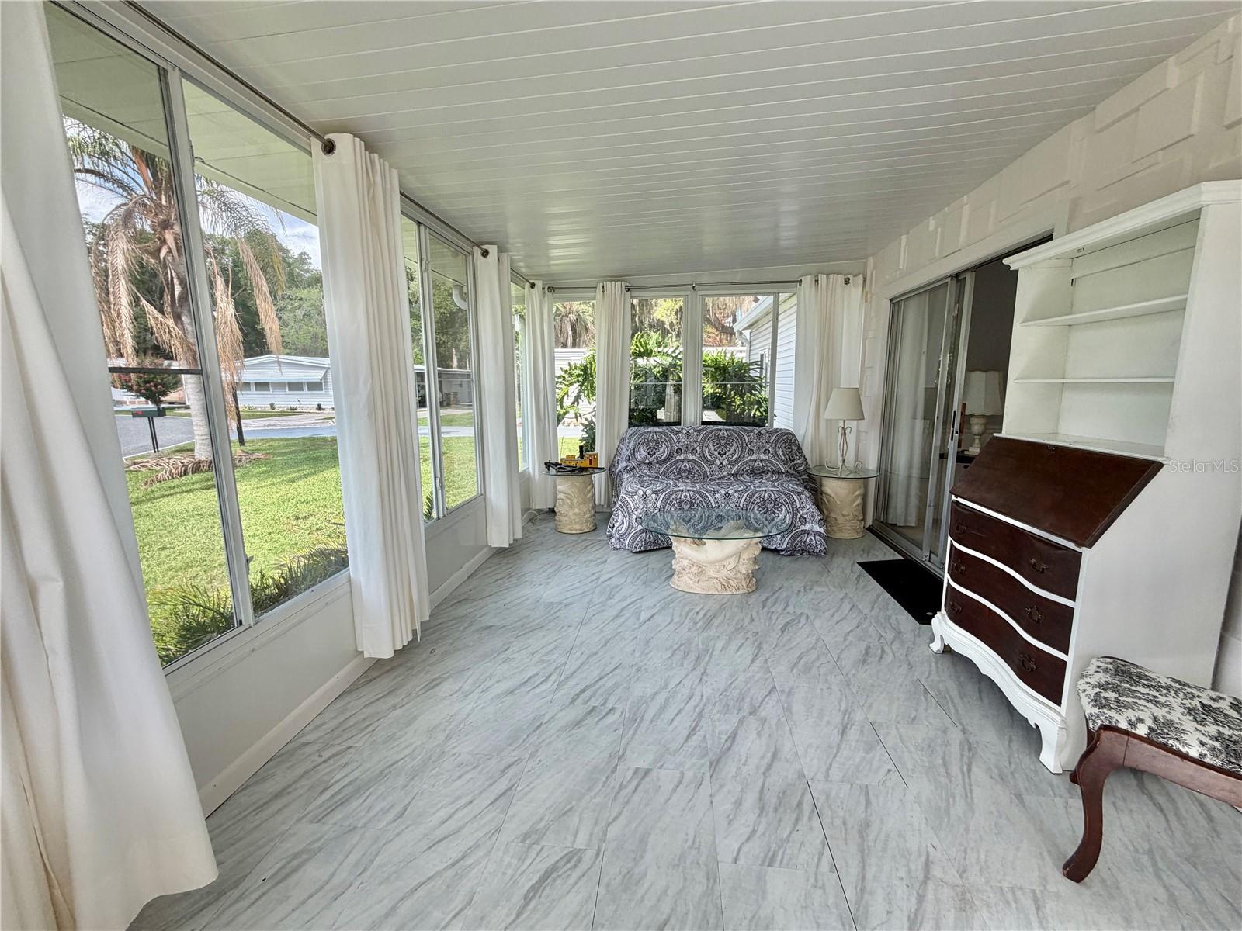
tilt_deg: -9.8
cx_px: 621
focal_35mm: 14
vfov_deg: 85.7
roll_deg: +0.2
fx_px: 502
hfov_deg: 102.1
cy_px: 466
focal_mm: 2.22
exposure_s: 1/427
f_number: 2.2
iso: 64
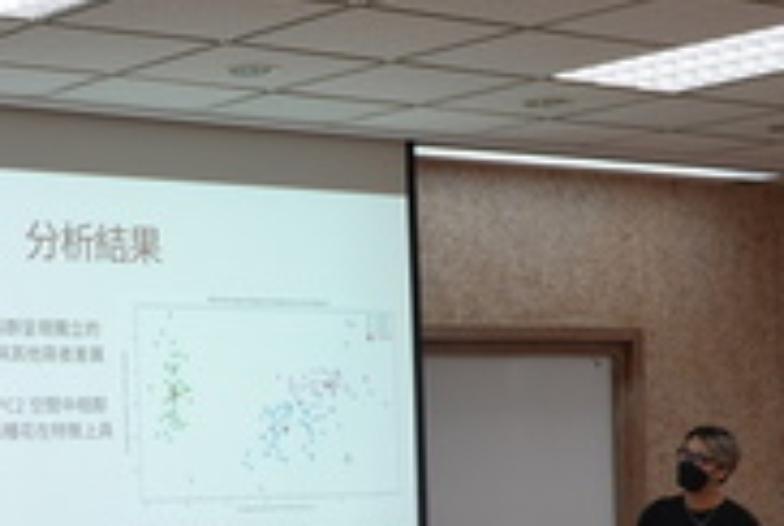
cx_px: 345
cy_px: 571
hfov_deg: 20.2
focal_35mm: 101
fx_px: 2203
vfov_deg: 13.3
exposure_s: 1/50
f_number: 4
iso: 200
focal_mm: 17.19
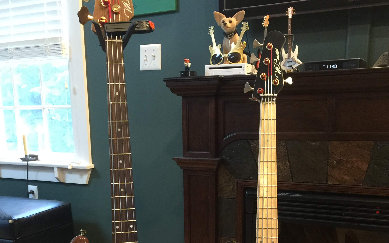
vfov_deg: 29.2
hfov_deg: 47.2
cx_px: 194
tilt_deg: -12.8
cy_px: 221
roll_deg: +0.0
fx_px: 445
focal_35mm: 42
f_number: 2.2
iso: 125
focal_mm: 4.15
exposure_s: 1/10
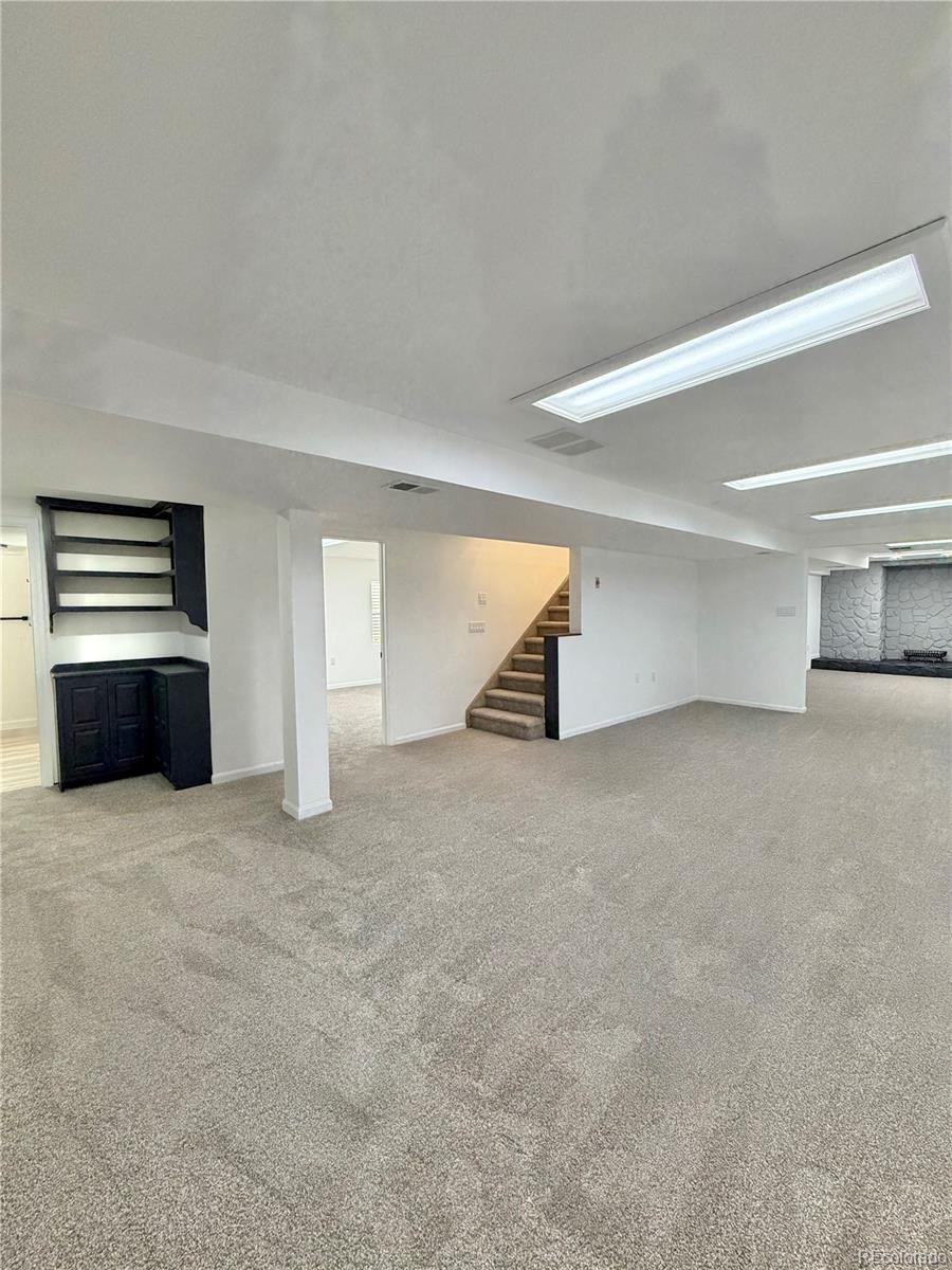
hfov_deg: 85.7
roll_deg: +0.6
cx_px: 476
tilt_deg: -2.5
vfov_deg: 102.1
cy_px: 635
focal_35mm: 14
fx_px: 513
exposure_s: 1/60
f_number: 2.2
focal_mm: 2.22
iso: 160
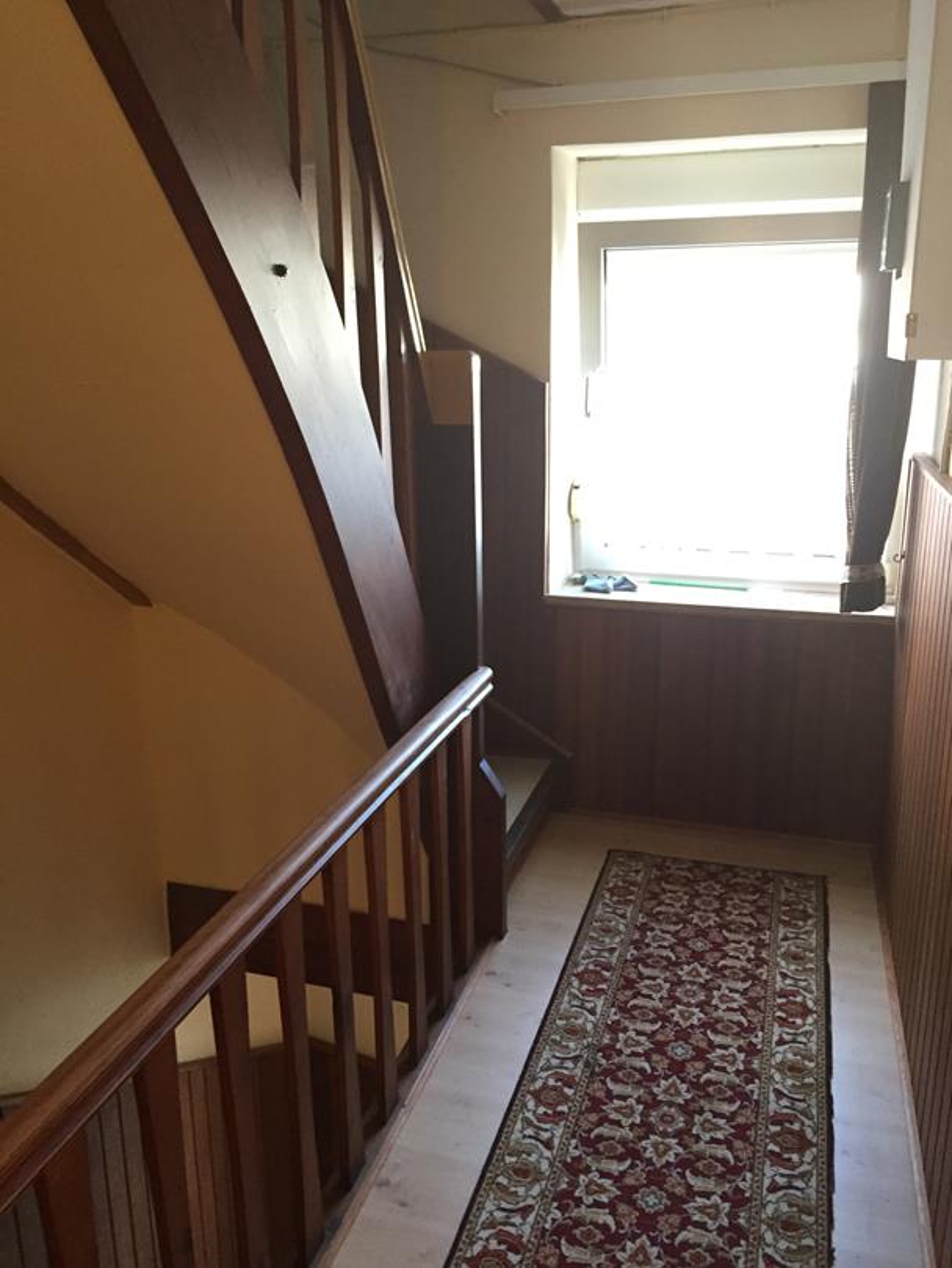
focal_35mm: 29
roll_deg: +0.4
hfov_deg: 48.3
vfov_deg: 61.6
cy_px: 634
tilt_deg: -12.4
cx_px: 476
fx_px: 1063
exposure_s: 1/30
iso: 160
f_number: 2.2
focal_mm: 4.15
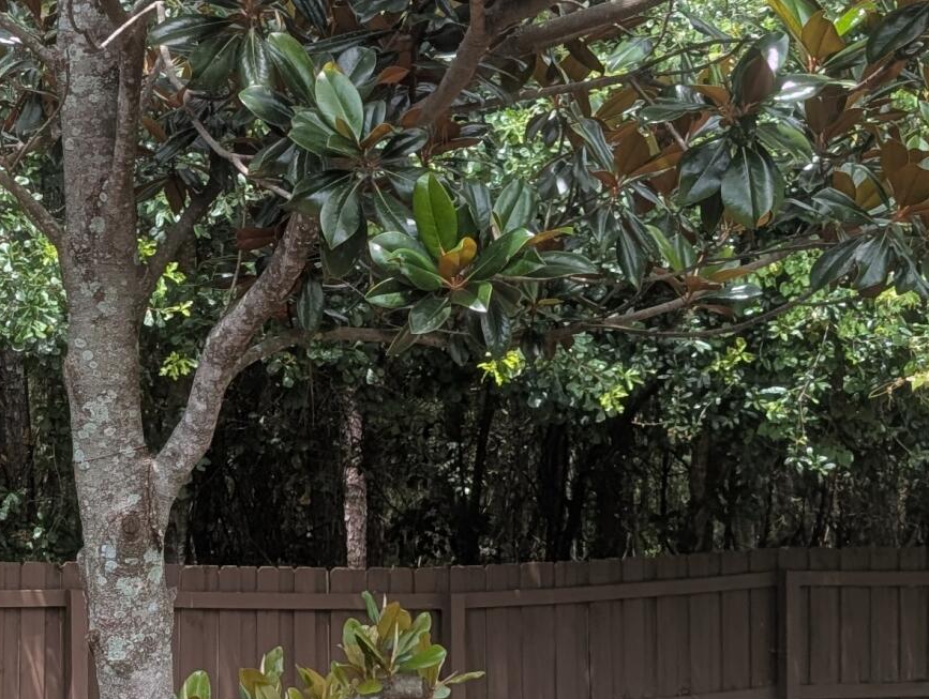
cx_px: 1
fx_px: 2231
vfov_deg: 17.8
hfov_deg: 22.6
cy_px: 438
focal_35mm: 83
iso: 20
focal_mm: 6.9
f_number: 1.68
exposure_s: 1/2119
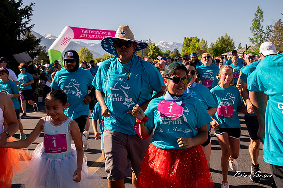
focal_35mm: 48
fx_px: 377
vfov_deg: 28.0
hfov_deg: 41.1
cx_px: 142
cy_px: 94
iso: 800
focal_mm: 48
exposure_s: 1/1000
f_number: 8
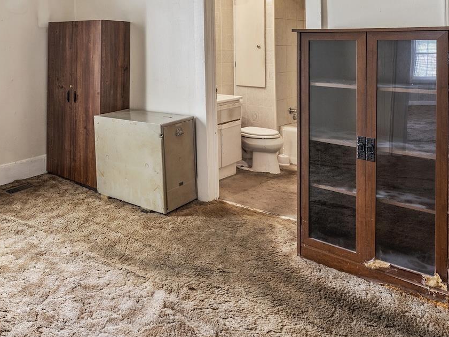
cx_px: 91
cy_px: 48
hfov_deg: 53.1
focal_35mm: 32
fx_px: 415
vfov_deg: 41.4
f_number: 5.6
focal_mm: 14
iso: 400
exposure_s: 1/6
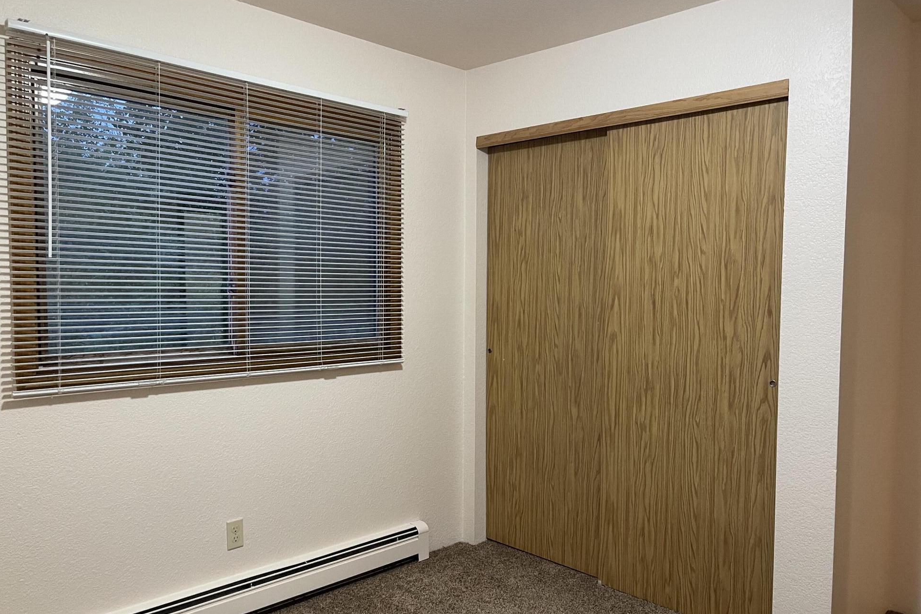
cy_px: 324
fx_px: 716
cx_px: 451
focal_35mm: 28
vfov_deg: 46.4
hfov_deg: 65.5
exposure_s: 1/60
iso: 320
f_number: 1.6
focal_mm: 5.1
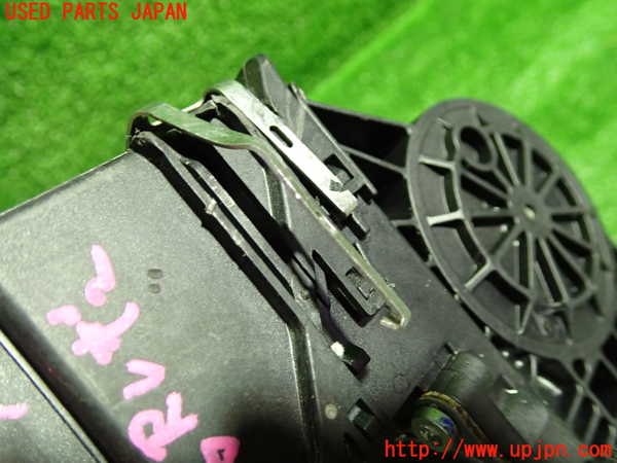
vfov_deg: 46.8
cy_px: 232
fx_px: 535
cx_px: 308
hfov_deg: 60.0
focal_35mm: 30
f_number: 2.3
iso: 640
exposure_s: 1/30
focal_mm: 5.4
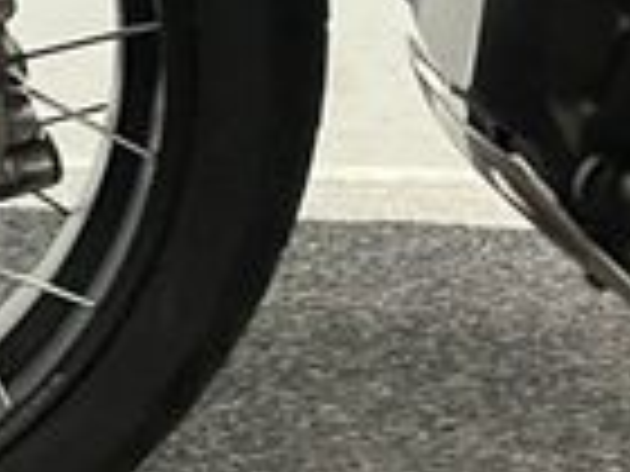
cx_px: -194
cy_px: -27
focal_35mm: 119
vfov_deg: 12.3
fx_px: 2166
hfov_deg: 15.7
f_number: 1.6
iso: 400
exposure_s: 1/50
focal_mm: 5.1
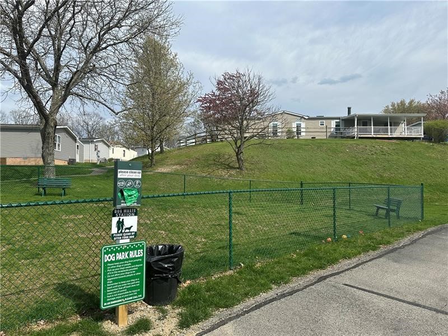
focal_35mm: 24
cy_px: 168
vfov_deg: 56.8
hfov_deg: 71.6
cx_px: 224
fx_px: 311
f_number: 1.78
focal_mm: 6.86
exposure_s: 1/5848
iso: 80
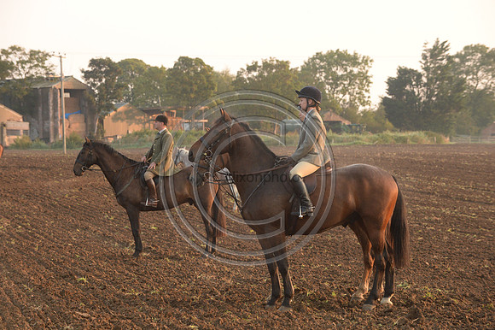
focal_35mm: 135
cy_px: 165
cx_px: 248
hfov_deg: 15.2
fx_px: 1855
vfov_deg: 10.1
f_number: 6.3
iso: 2500
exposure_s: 1/640
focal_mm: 135
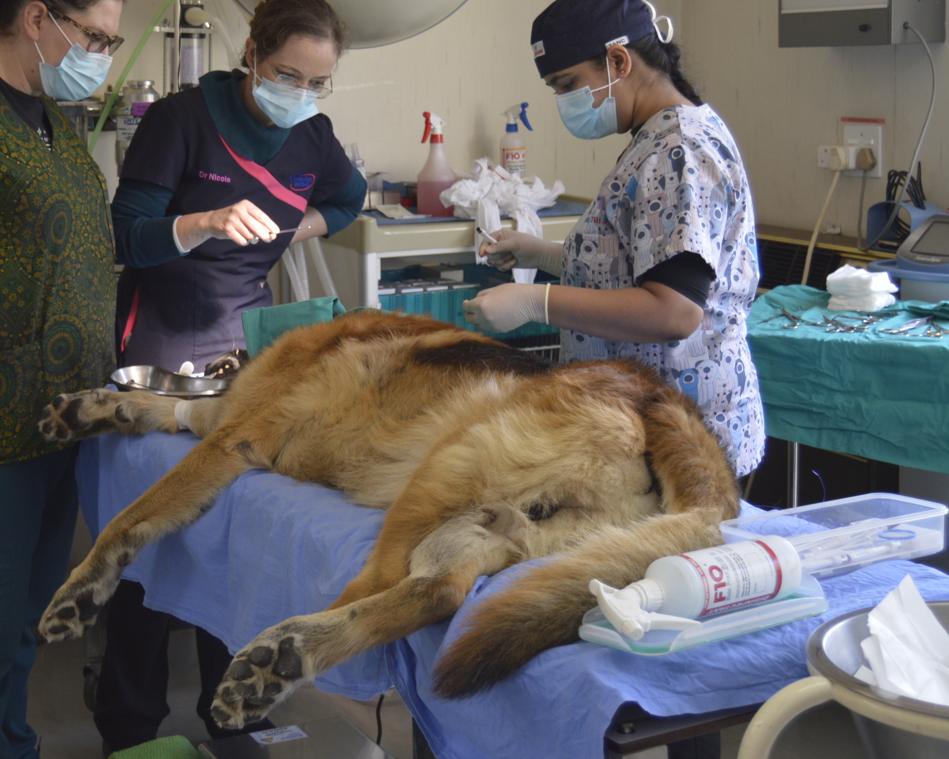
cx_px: 280
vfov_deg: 25.3
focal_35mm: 60
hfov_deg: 31.1
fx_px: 1685
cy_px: 297
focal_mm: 26
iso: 560
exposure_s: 1/60
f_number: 4
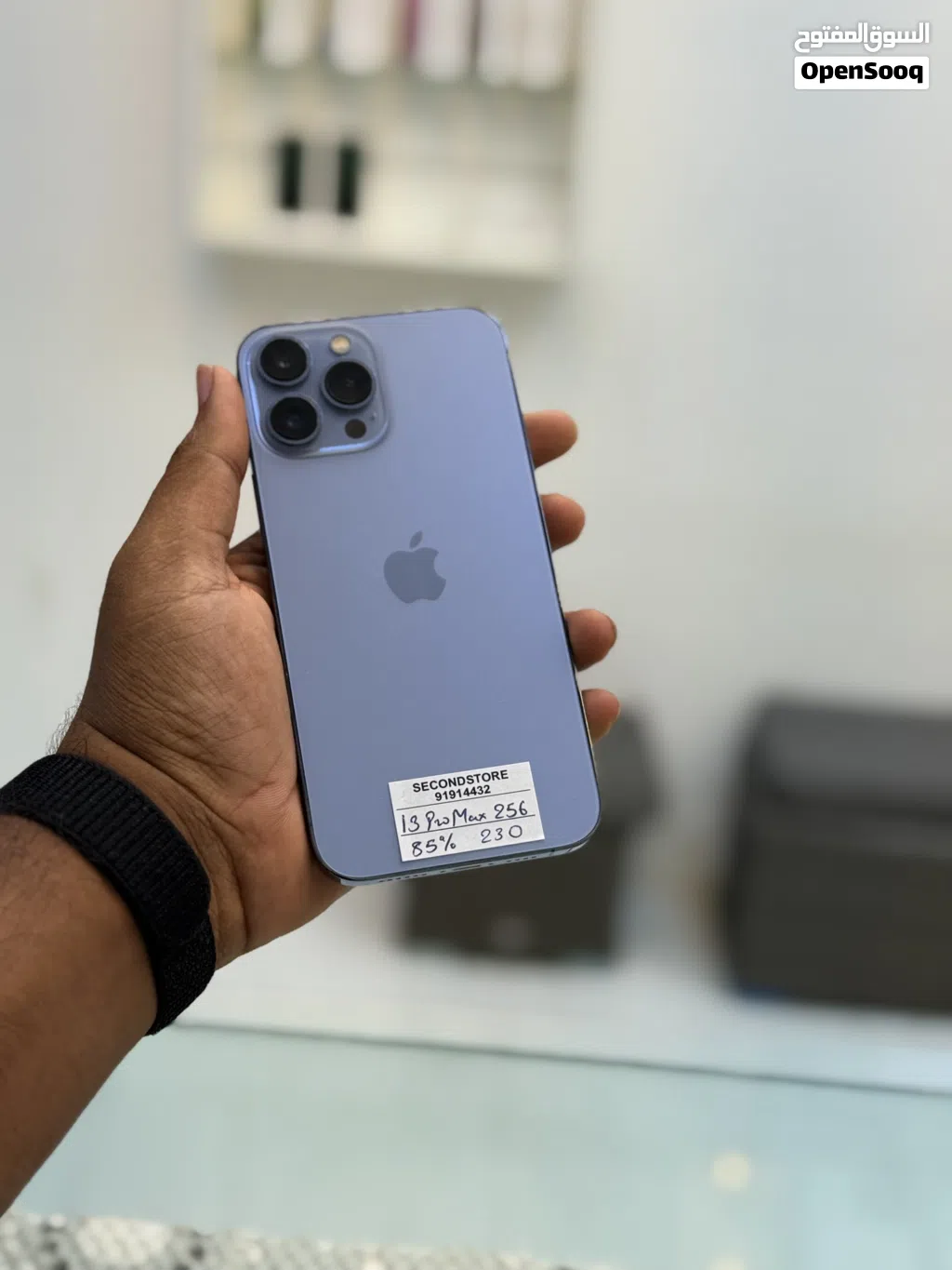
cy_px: 635
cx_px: 476
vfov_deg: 39.7
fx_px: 1760
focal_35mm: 48
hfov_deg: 30.3
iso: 80
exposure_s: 1/287
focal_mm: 6.76
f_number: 1.78
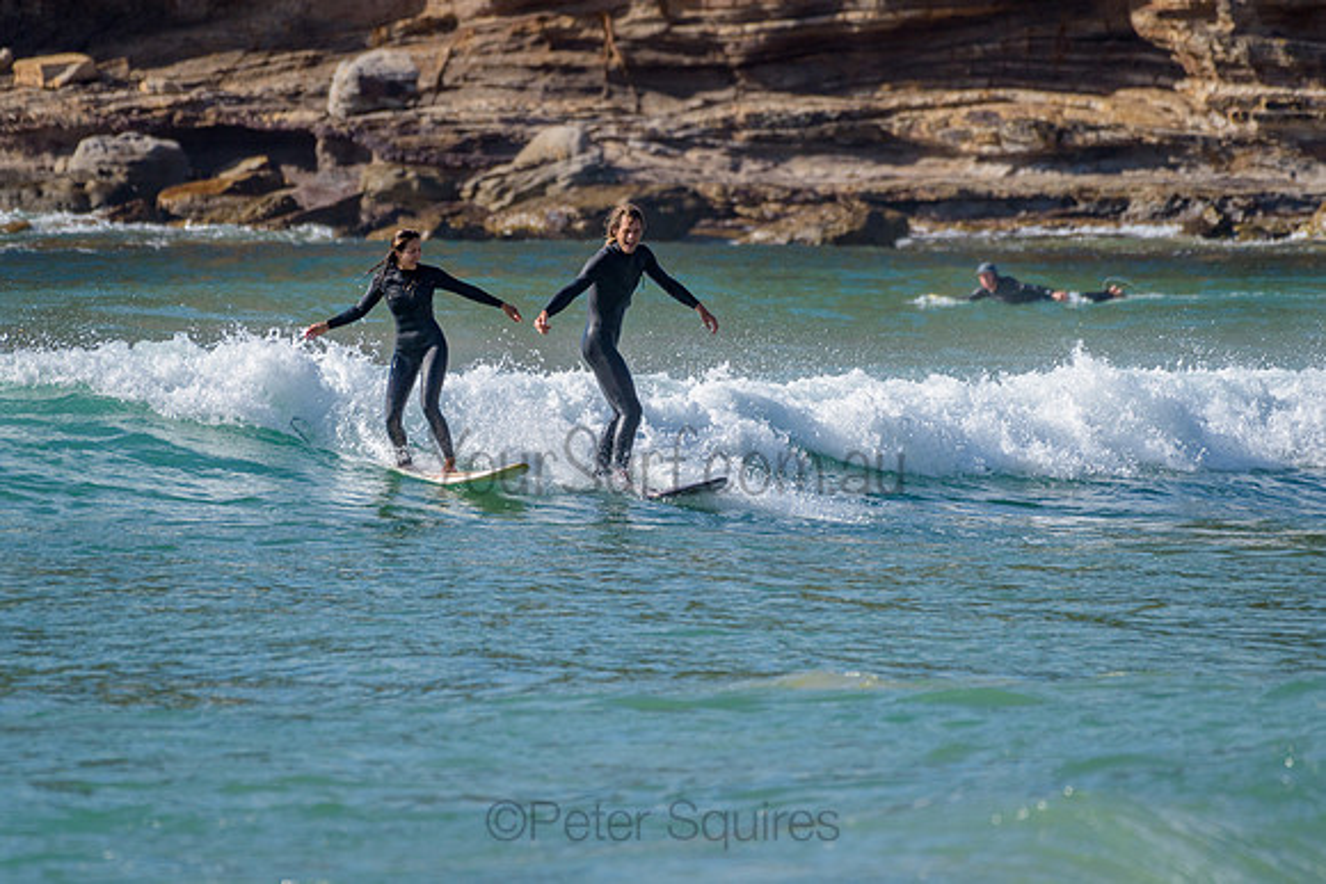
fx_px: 22578
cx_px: 623
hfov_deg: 3.4
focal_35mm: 613
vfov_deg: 2.2
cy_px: 393
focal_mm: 500
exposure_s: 1/3200
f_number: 5.6
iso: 320
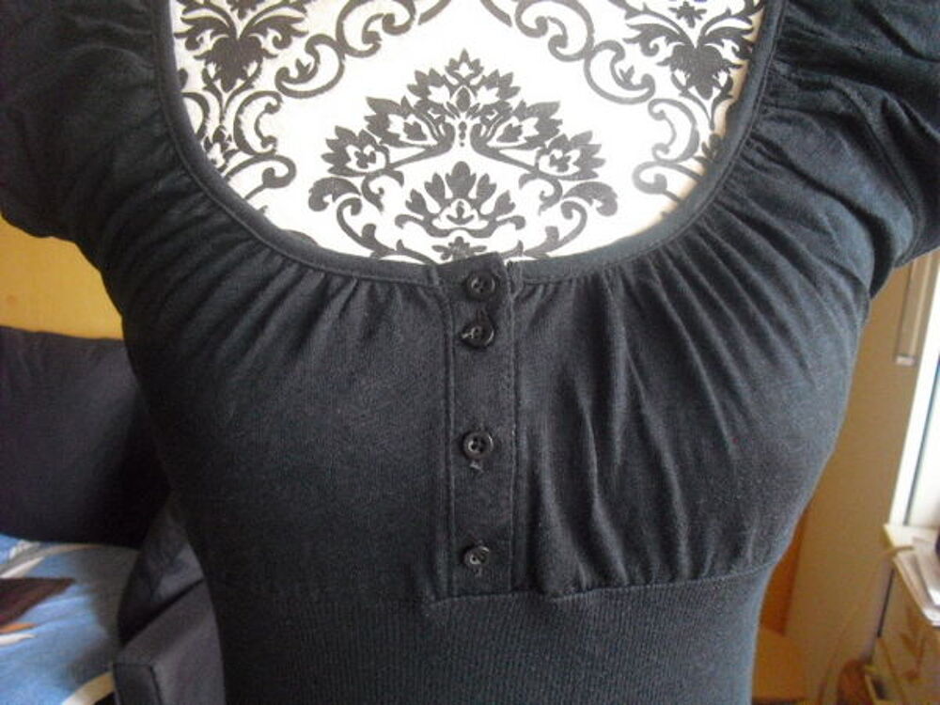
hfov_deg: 51.4
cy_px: 352
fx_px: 978
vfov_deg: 39.7
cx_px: 470
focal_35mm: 36
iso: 800
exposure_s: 1/15
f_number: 3.1
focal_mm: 6.3
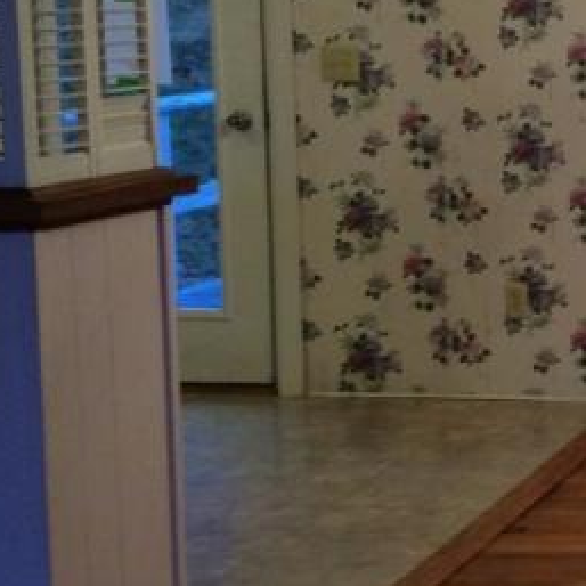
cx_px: 1136
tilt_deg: -6.9
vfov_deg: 17.0
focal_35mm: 102
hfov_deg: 14.5
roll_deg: +0.4
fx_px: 1954
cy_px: 242
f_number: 2.2
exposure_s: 1/30
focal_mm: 4.15
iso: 125
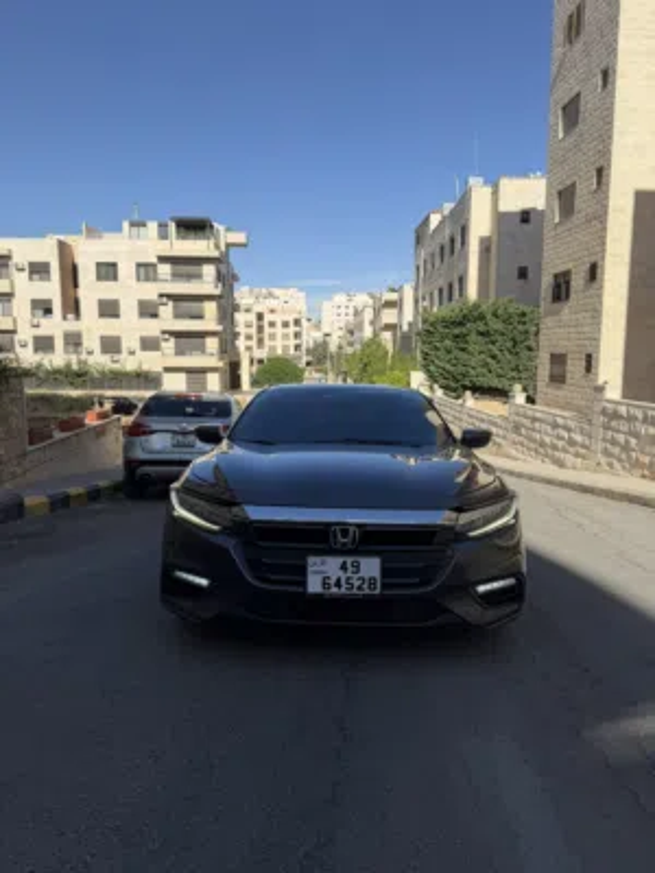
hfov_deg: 56.8
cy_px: 436
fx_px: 606
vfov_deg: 71.6
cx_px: 328
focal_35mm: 24
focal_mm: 6.76
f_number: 1.78
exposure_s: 1/4405
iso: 80
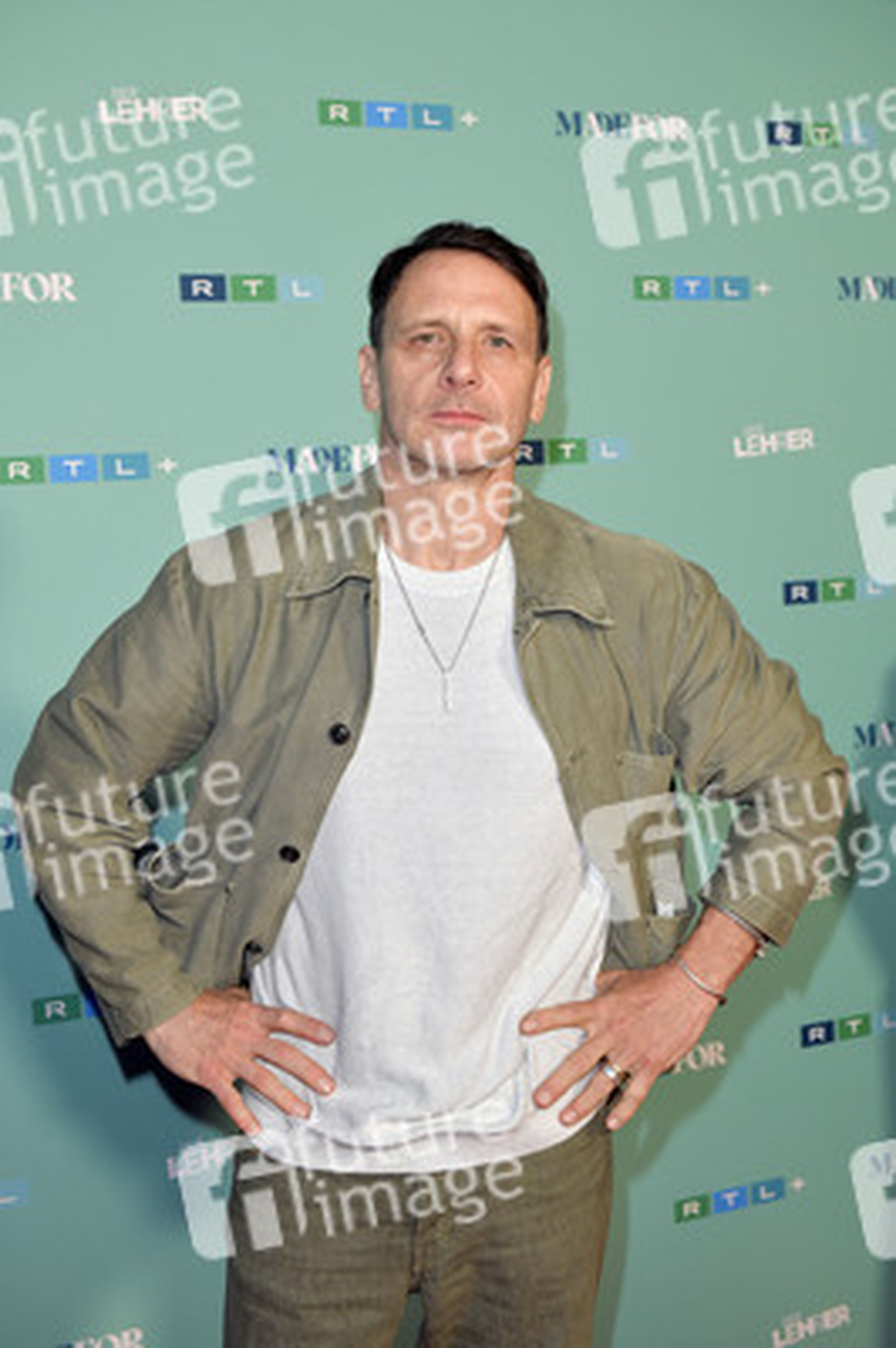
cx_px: 448
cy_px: 674
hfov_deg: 28.0
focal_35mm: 48
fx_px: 1795
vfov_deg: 41.1
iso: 1600
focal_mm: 48
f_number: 6.3
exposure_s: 1/250
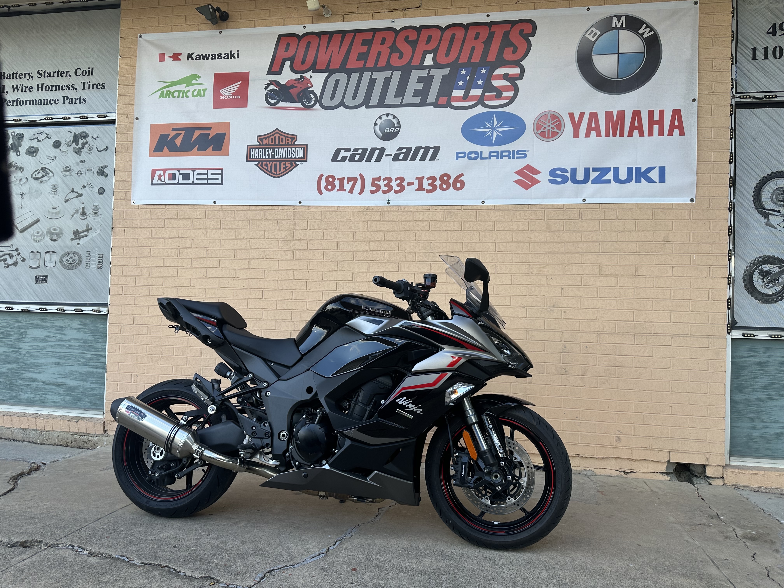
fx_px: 544
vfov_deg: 56.8
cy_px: 294
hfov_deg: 71.6
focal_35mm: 24
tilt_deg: +1.3
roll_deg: -1.8
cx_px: 392
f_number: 1.78
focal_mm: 6.86
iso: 80
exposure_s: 1/567
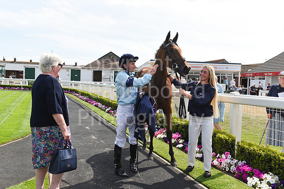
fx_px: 300
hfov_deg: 50.7
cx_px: 142
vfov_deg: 35.1
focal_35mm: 38
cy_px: 94
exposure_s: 1/1250
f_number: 5.6
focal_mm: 38
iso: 400
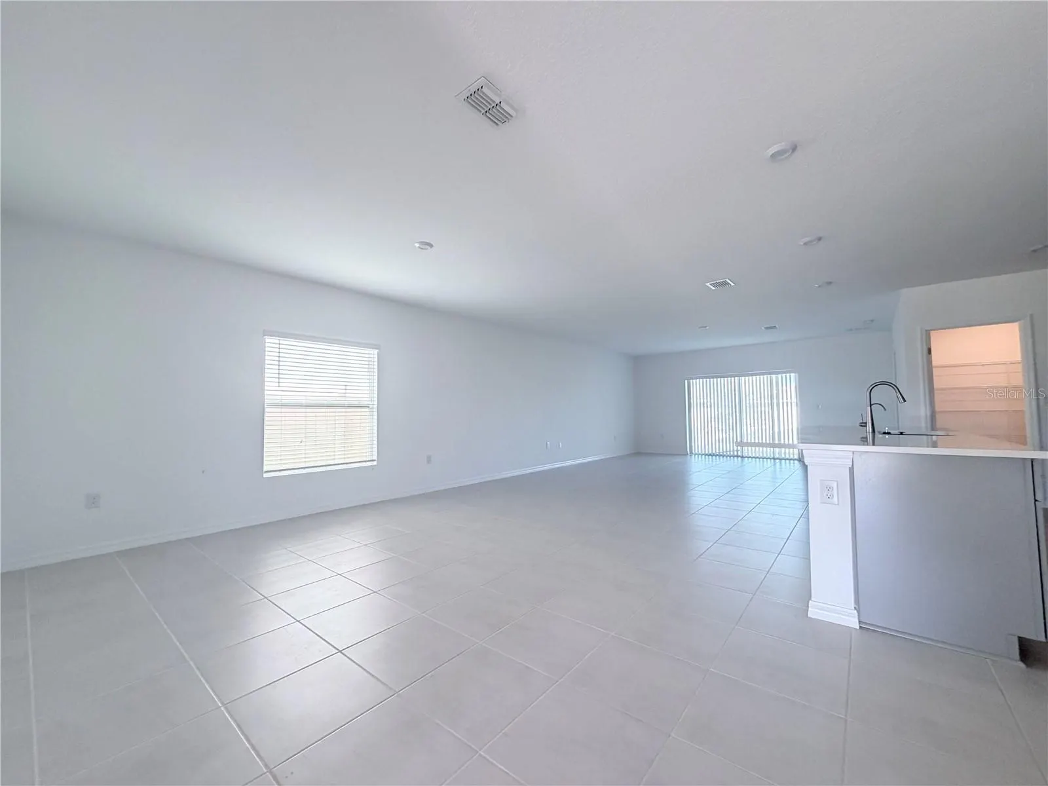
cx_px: 524
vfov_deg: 85.7
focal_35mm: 14
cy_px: 393
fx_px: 424
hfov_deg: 102.1
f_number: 2.2
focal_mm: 2.22
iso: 250
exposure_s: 1/120
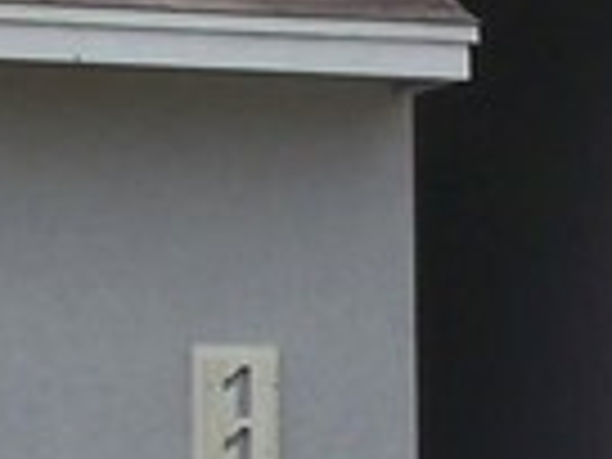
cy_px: 360
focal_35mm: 287
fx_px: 5074
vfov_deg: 5.2
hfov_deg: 6.9
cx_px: 459
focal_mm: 6.3
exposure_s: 1/320
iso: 64
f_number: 4
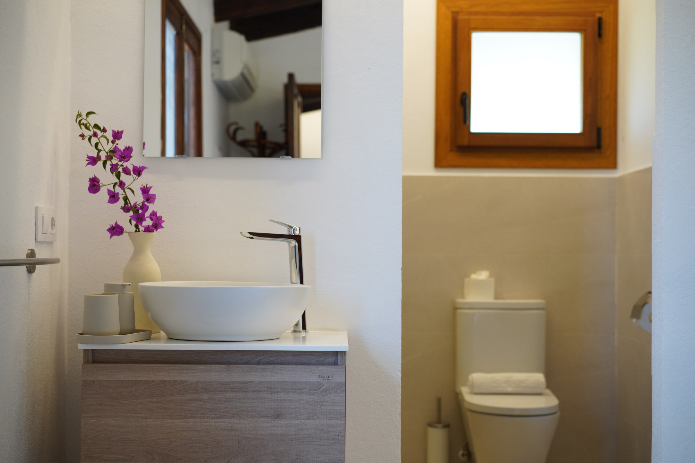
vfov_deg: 24.6
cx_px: 348
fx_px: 1062
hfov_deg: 36.3
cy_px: 232
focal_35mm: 55
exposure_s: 1/80
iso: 500
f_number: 3.2
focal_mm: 55
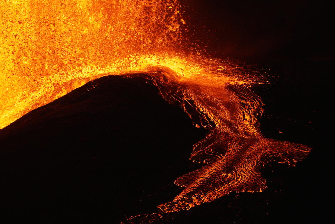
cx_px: 168
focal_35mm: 124
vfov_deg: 11.1
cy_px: 112
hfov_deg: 16.5
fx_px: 1154
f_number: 9
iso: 1600
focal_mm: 124
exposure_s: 1/160
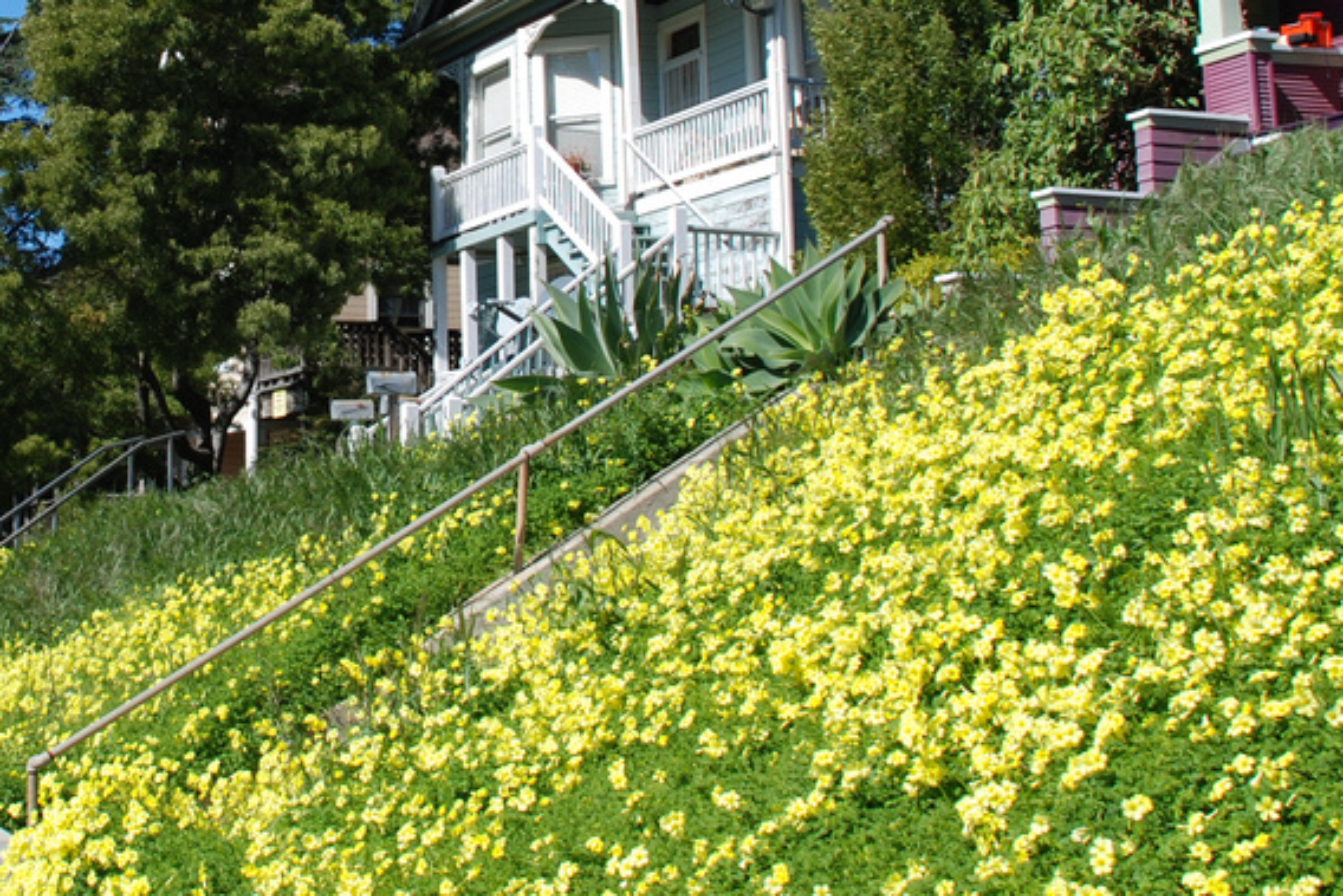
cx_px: 251
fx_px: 2127
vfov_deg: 23.5
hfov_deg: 33.9
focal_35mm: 57
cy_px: 196
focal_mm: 18
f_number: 7.1
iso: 100
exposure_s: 1/200
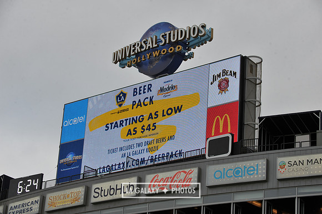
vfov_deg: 13.9
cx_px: 161
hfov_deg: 20.8
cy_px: 107
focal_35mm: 98
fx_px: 876
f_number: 9
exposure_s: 1/320
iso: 400
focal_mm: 98
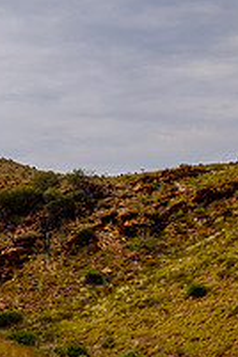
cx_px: -190
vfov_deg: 19.6
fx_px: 1031
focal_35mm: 104
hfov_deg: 12.1
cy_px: 237
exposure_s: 1/2200
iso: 200
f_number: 4
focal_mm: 24
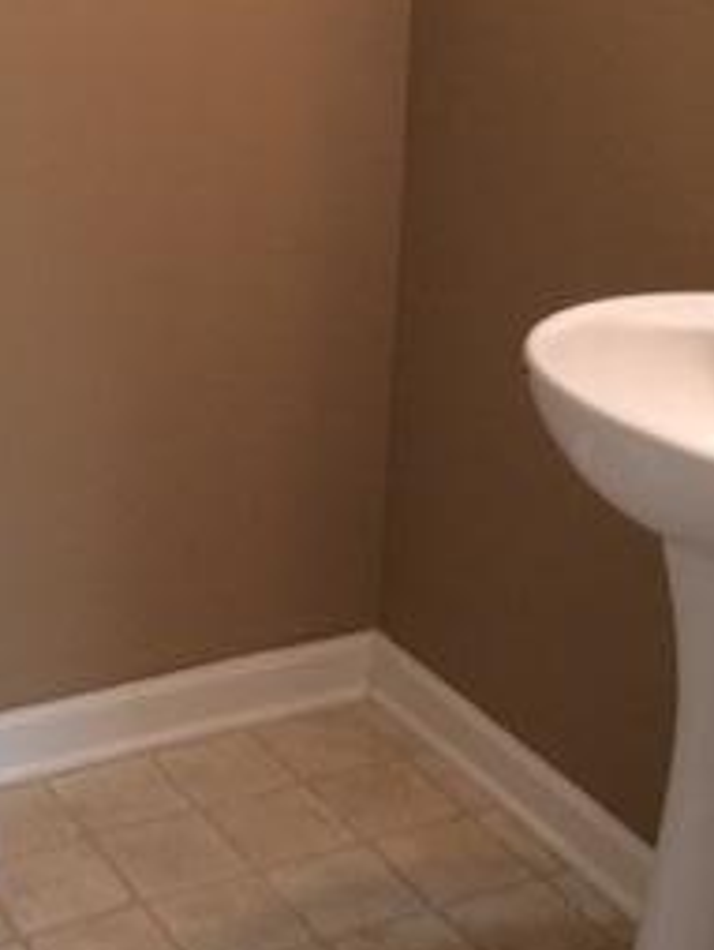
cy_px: 314
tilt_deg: -18.8
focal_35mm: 73
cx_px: 206
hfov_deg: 20.1
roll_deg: +0.6
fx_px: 2004
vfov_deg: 26.5
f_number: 2.2
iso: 64
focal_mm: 4.15
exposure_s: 1/30
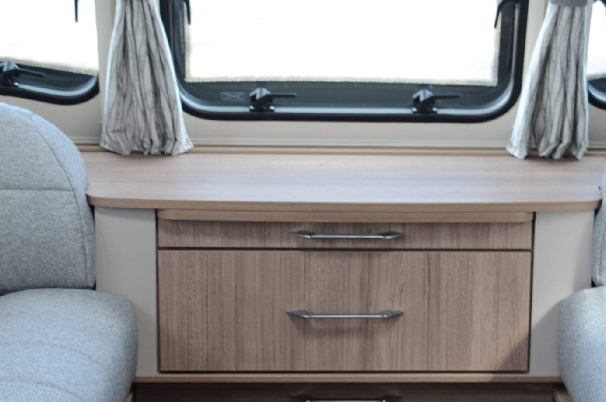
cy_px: 244
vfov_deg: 11.2
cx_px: 469
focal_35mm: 122
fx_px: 2050
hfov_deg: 16.7
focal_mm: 44
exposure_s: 1/25
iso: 100
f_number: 2.8
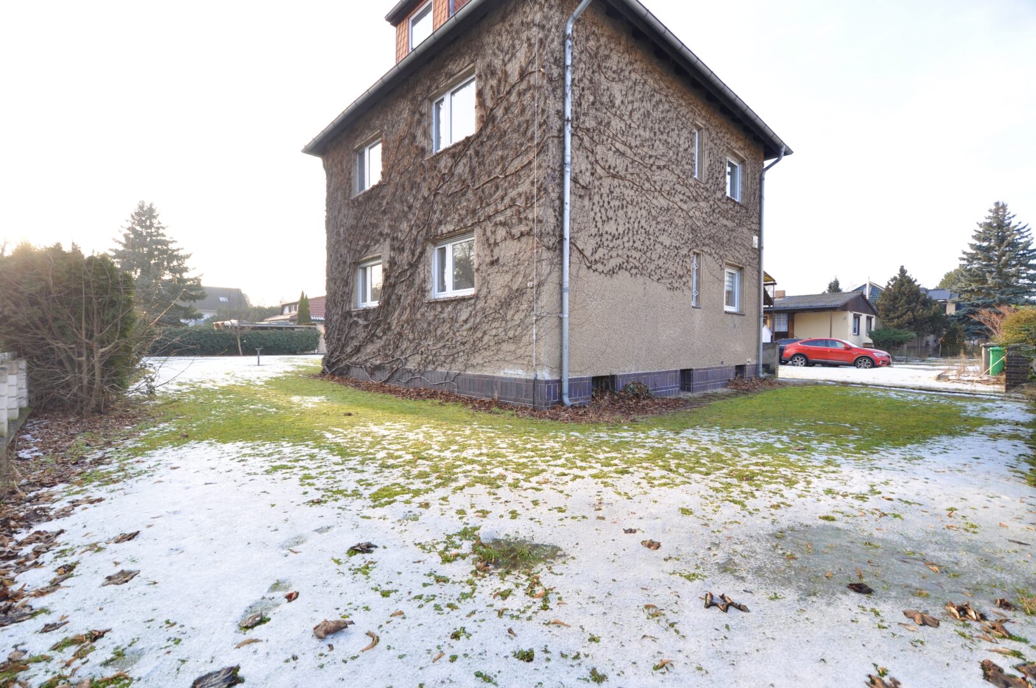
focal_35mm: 15
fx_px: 431
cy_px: 344
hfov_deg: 100.5
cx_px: 518
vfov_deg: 77.2
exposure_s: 1/100
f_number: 5.6
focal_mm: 10
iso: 200
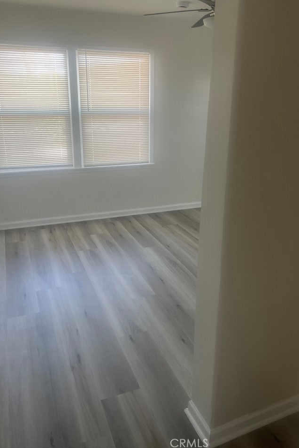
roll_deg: -0.7
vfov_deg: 63.6
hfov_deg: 44.9
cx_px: 162
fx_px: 361
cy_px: 210
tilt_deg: -16.3
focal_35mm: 29
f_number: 1.5
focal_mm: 5.7
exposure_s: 1/120
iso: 100
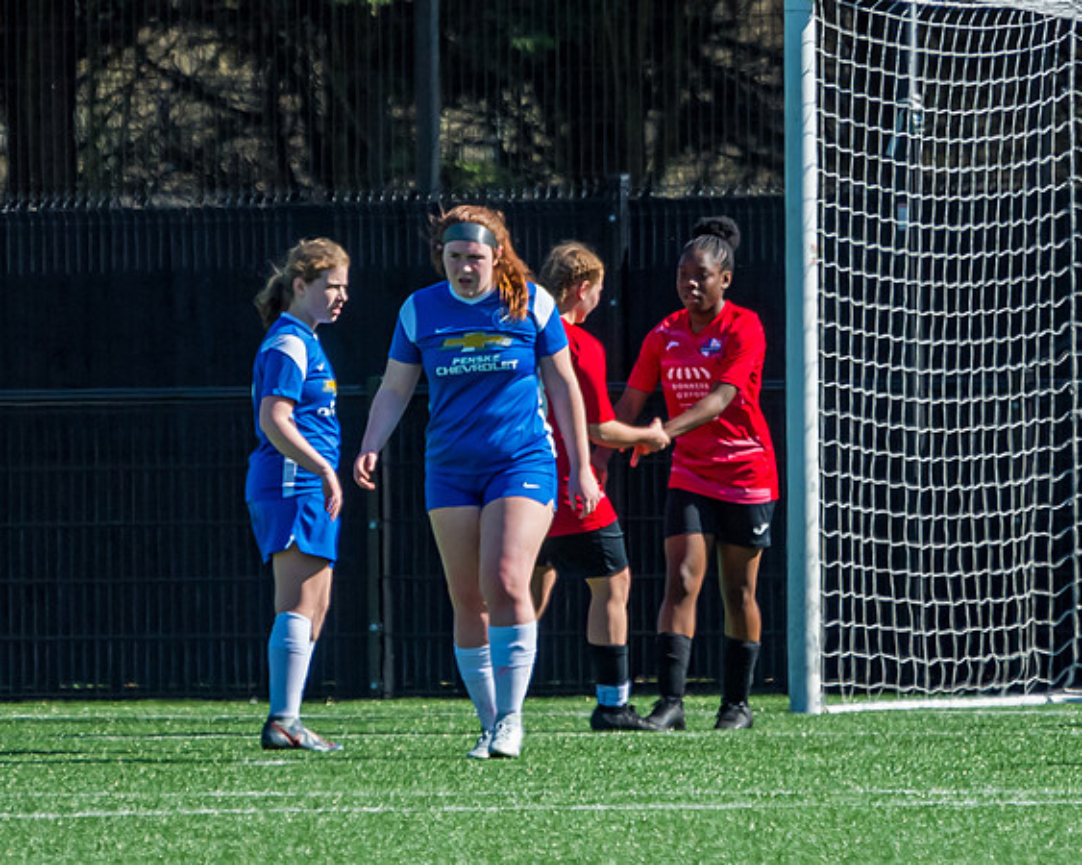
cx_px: 663
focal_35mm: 776
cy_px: 694
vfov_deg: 2.0
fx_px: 24849
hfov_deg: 2.5
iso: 400
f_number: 4
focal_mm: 280
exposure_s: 1/3200
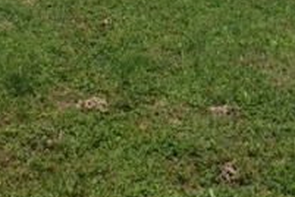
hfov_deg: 17.6
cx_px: 159
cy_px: -228
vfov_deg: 10.6
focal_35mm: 116
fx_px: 950
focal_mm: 4.28
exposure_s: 1/1972
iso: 50
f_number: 2.4
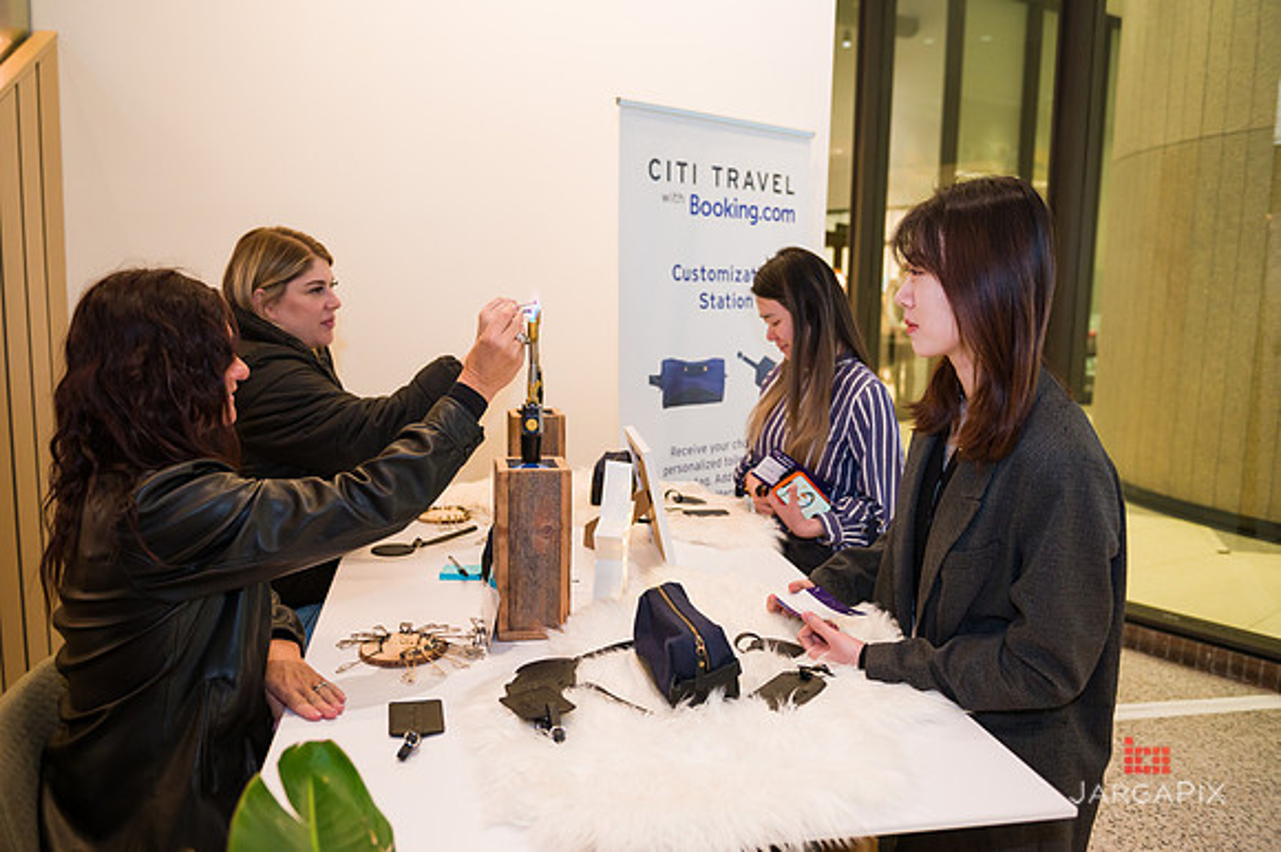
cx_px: 640
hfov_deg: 63.7
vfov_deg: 44.9
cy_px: 426
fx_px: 1031
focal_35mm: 29
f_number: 4
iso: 1600
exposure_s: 1/200
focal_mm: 29
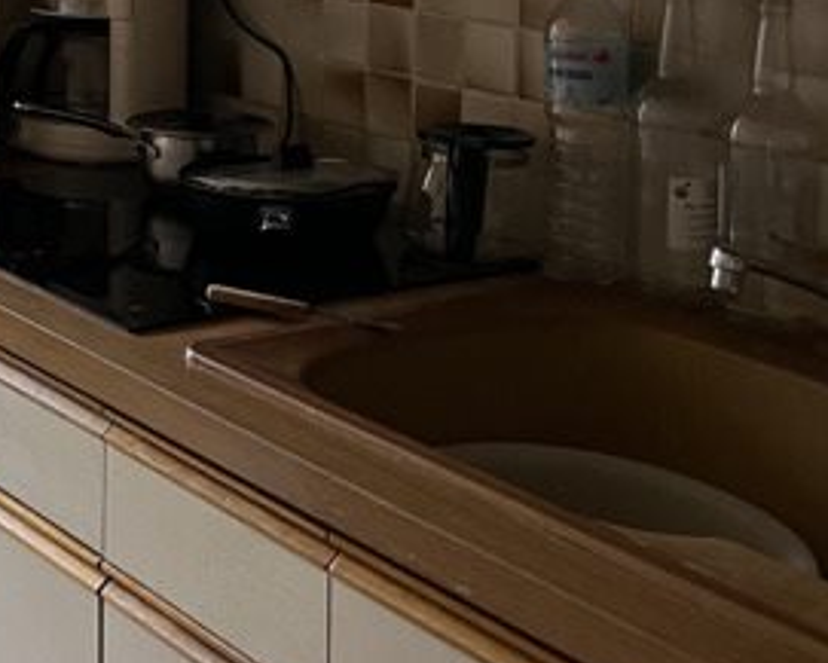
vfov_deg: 19.2
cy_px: -144
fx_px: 1839
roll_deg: -0.7
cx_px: -92
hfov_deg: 23.7
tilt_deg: -2.4
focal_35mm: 75
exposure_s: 1/77
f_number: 1.6
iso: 125
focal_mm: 5.1
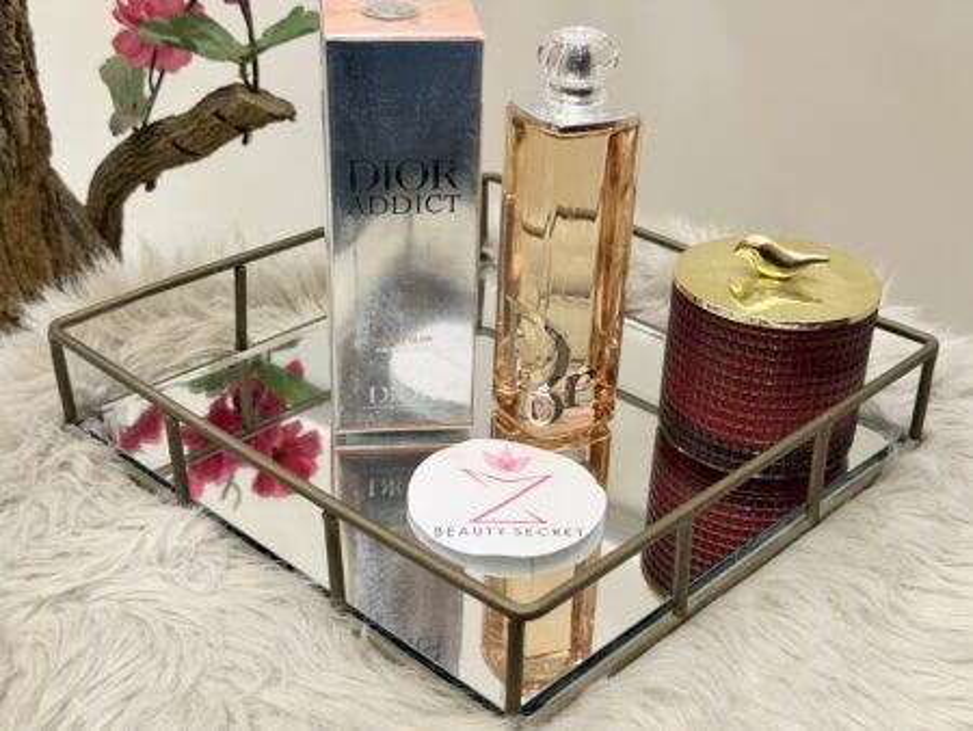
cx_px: 486
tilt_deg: -29.0
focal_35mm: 48
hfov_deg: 39.6
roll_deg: -1.5
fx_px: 1350
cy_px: 366
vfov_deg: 30.3
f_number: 1.78
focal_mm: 6.76
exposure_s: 1/51
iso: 250
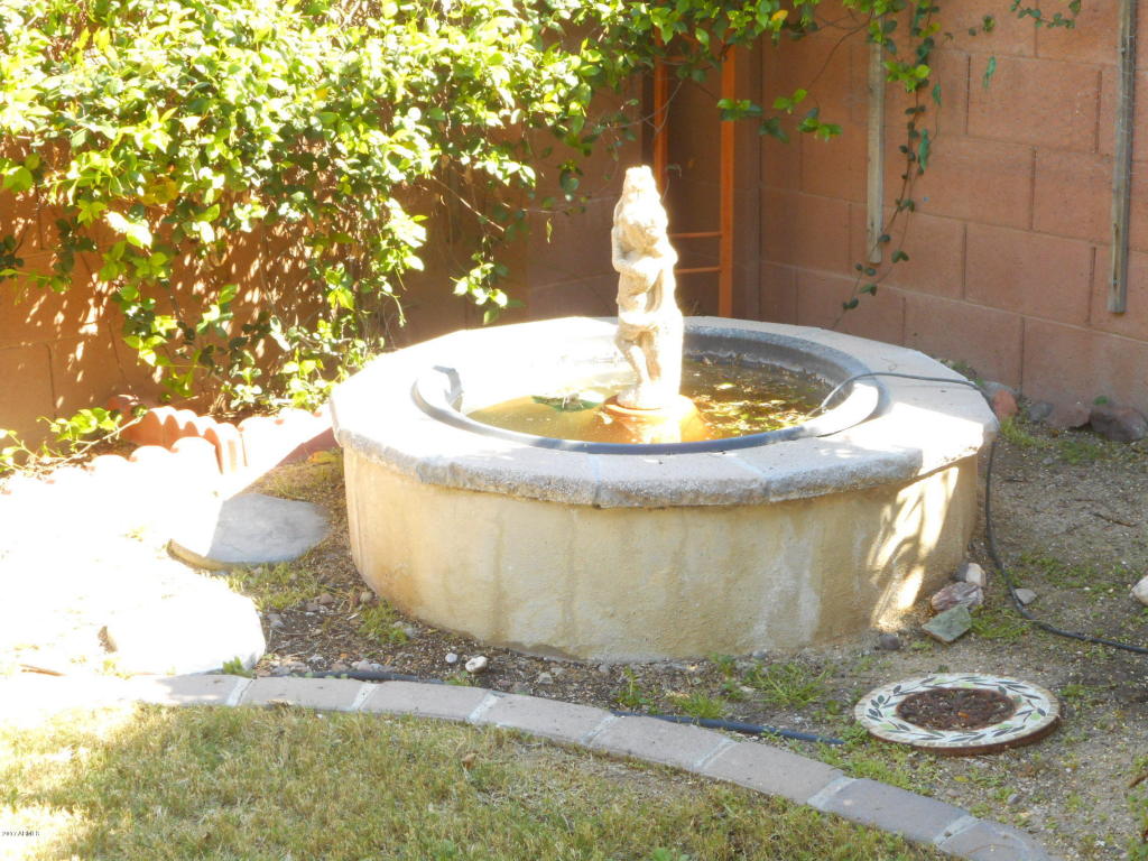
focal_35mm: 67
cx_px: 574
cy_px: 430
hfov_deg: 29.0
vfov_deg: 21.9
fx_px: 2222
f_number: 5.3
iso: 200
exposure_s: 1/60
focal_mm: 12
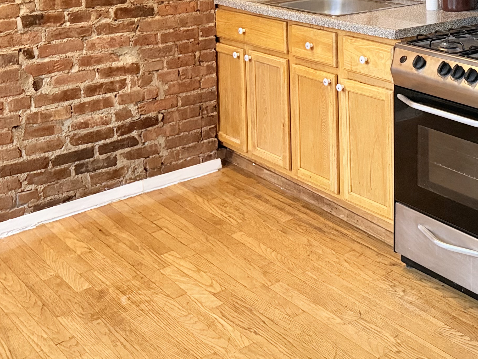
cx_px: 436
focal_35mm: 53
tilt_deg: -7.8
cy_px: -7
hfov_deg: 34.1
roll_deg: +0.9
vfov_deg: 26.0
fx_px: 732
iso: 640
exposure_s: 1/60
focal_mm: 6.76
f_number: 1.78
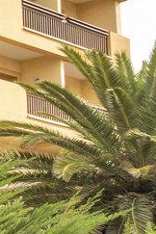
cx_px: -773
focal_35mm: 131
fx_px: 851
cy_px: -1
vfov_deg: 15.4
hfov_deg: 5.3
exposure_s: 1/80
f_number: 11
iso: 100
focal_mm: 16
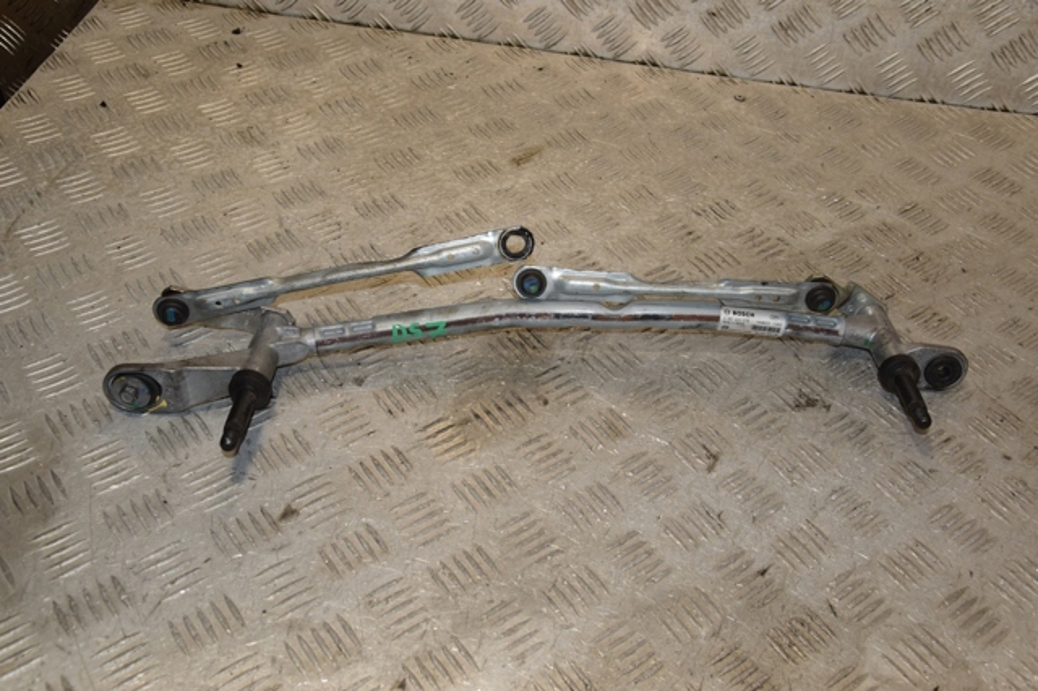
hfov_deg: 46.4
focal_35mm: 42
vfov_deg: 31.9
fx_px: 1210
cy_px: 346
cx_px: 519
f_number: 8
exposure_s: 1/200
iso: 800
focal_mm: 28
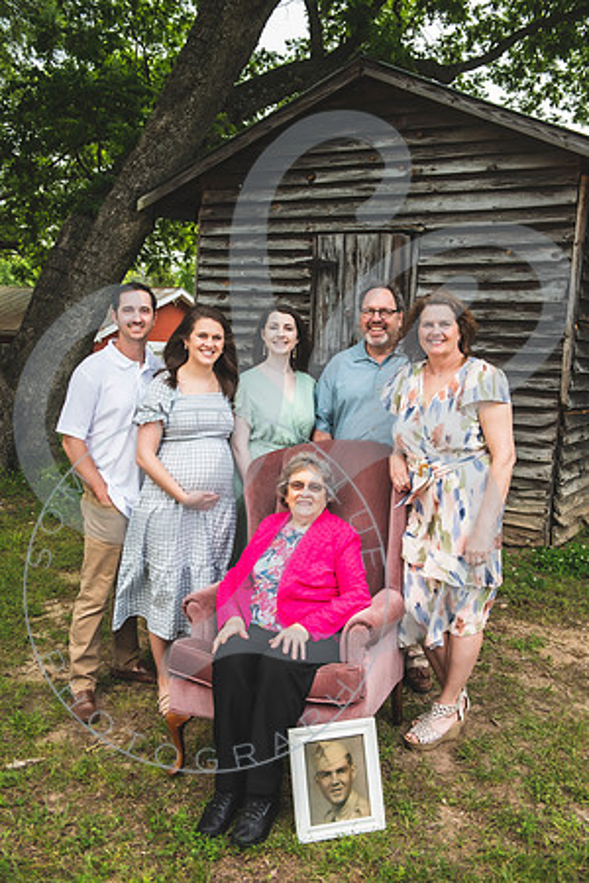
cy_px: 442
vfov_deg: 55.8
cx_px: 294
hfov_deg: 38.9
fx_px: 834
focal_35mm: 34
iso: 160
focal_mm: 34
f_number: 5.6
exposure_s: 1/200
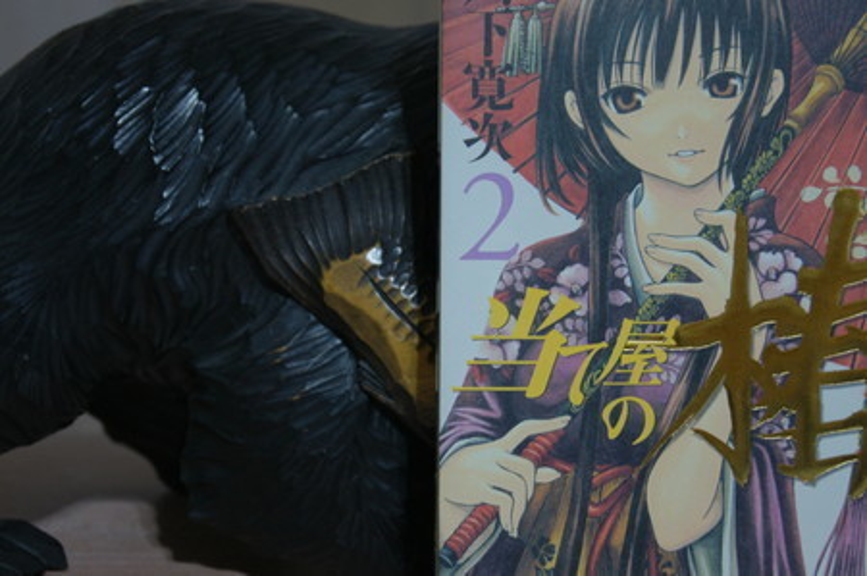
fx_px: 1985
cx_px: 434
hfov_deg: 24.6
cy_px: 288
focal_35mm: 82
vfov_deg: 16.5
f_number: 5.6
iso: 1600
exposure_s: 1/30
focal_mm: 55
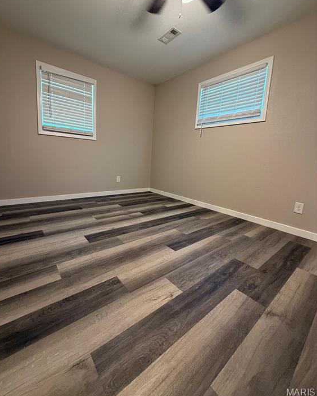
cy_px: 182
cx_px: 156
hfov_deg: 84.0
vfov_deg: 96.6
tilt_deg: -9.0
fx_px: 176
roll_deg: -3.5
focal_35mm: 15
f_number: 2.2
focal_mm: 2.22
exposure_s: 1/60
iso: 500
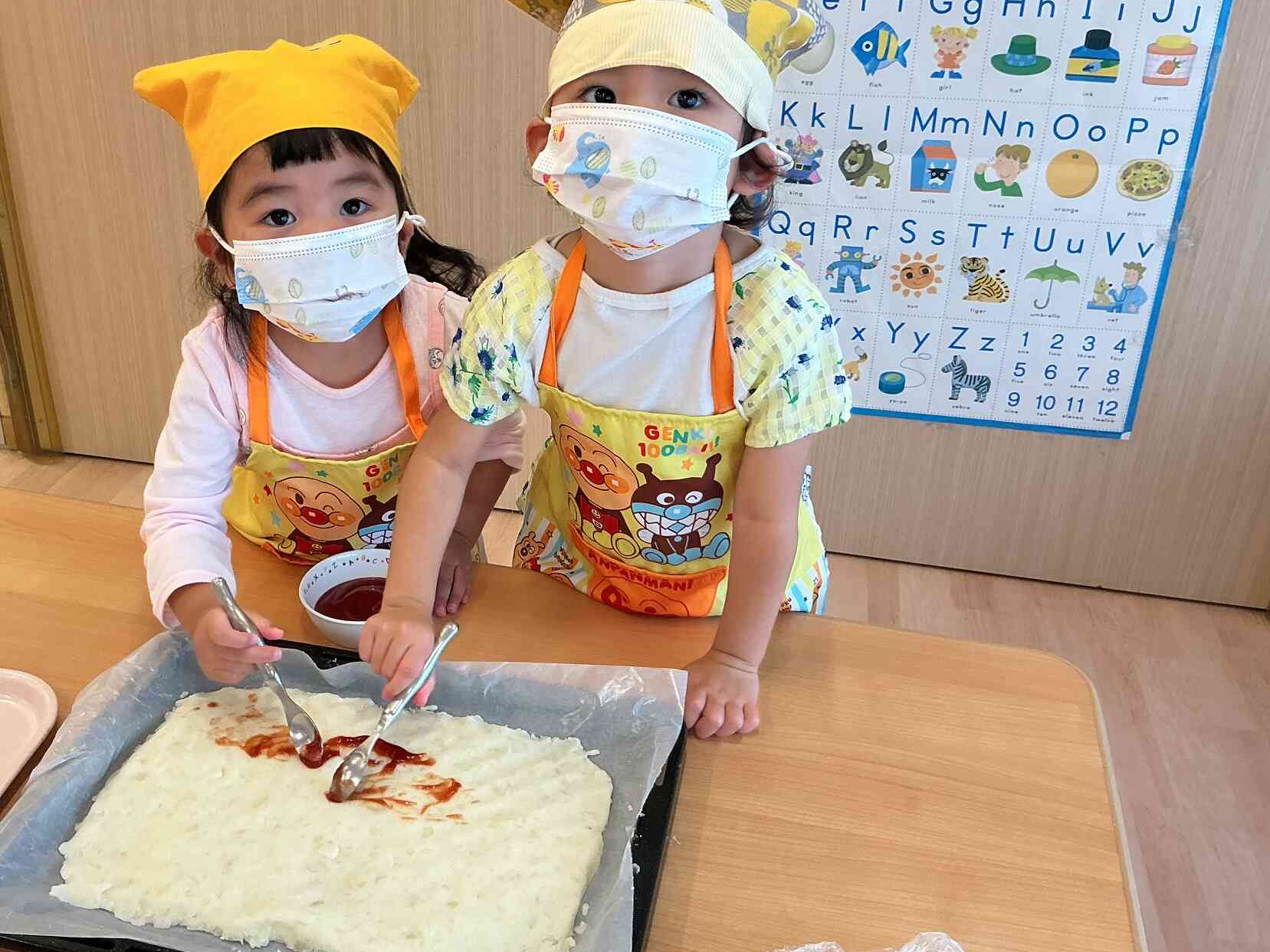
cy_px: 433
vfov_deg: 40.7
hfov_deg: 52.4
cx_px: 546
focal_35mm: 35
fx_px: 1284
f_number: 1.8
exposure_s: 1/120
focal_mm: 3
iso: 40
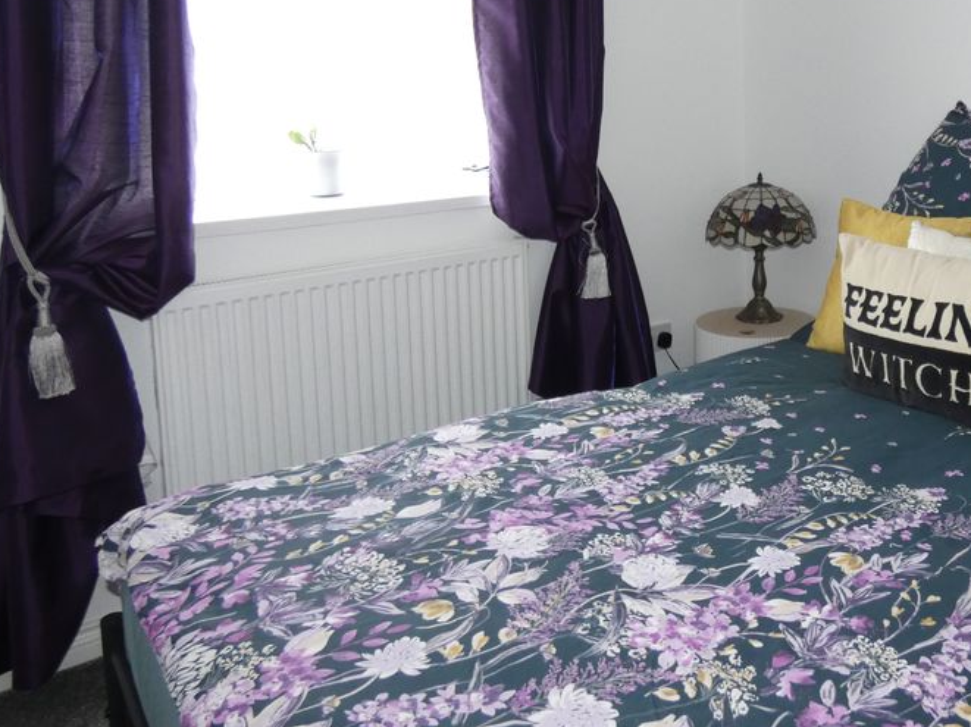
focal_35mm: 31
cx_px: 733
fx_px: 869
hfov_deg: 55.5
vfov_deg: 43.7
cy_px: 166
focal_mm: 3.6
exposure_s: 1/60
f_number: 2.8
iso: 250
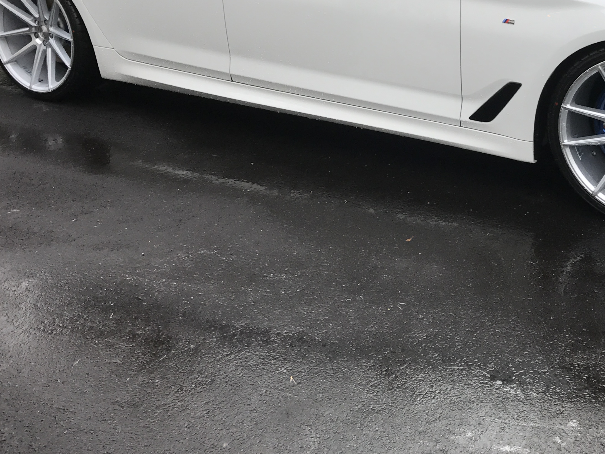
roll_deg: +1.2
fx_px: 909
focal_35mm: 52
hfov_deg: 36.1
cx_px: 438
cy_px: 36
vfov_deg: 26.9
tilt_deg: -15.3
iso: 20
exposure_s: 1/113
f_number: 1.8
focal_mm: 3.99
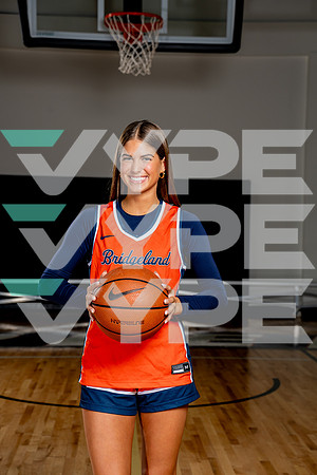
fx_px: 925
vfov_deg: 28.8
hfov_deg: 19.5
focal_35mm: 70
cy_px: 238
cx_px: 158
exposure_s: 1/250
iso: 200
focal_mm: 70
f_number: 5.6
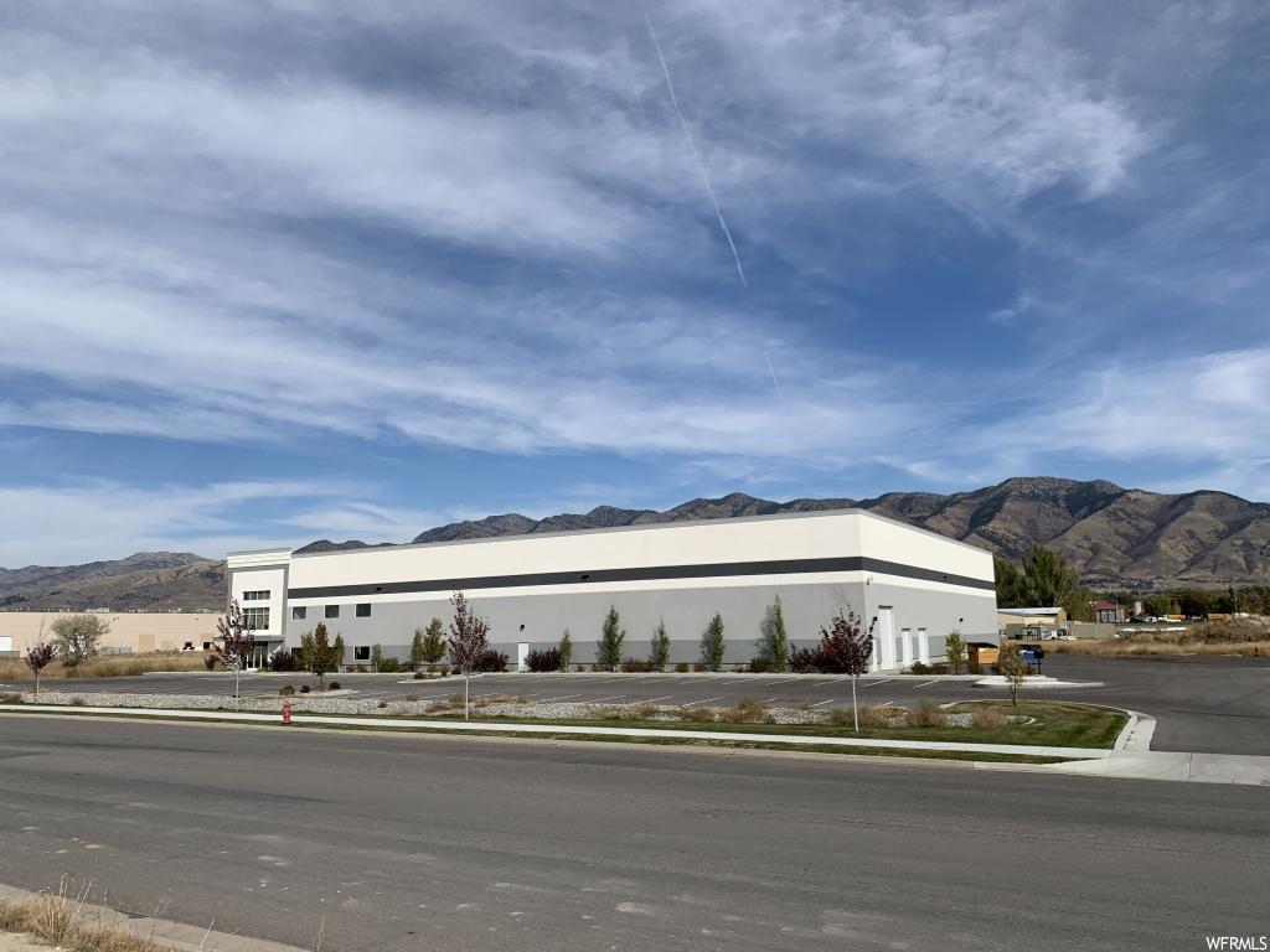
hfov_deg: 67.3
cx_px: 635
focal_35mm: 26
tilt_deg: +8.9
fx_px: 954
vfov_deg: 53.1
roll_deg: +0.6
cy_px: 476
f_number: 1.8
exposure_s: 1/3289
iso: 25
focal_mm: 4.25
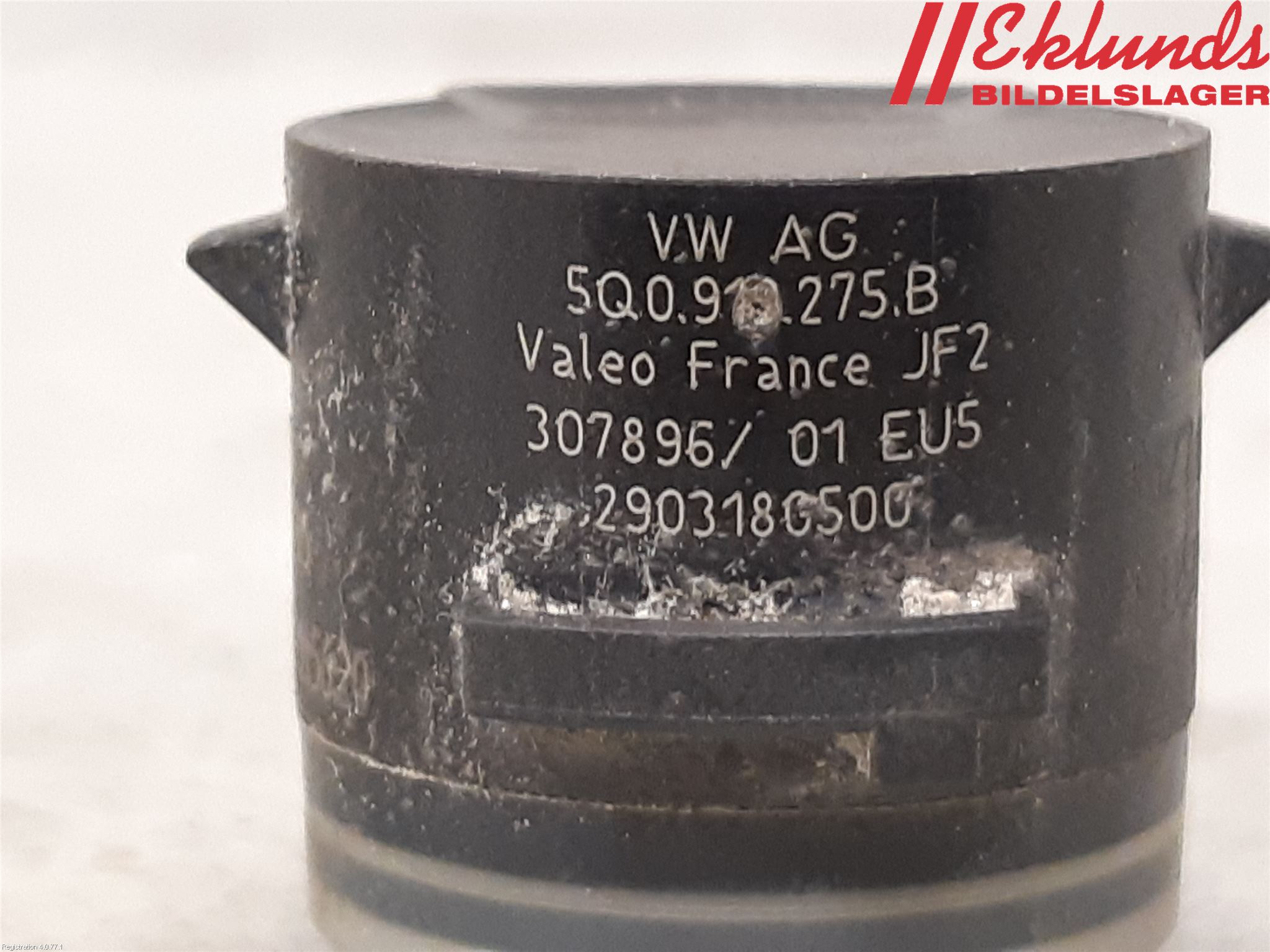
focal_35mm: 26
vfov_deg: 53.1
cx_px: 635
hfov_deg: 67.3
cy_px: 476
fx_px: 954
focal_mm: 3.93
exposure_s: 1/25
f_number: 1.7
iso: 200
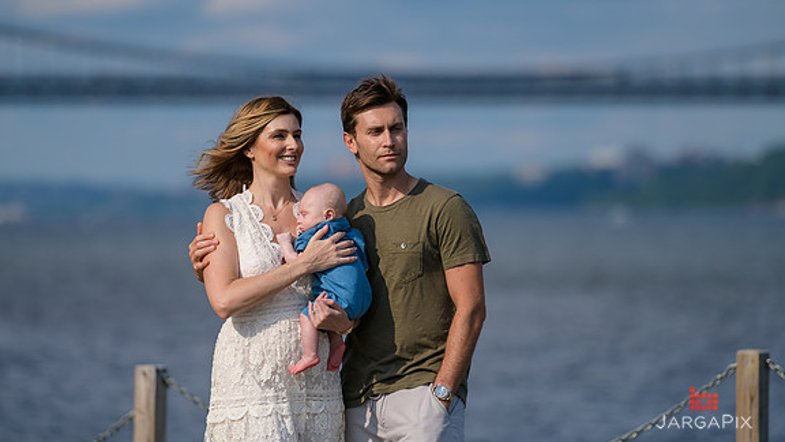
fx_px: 4392
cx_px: 391
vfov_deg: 5.8
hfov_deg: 10.2
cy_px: 194
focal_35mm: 211
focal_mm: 200
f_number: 3.2
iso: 200
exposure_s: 1/6400
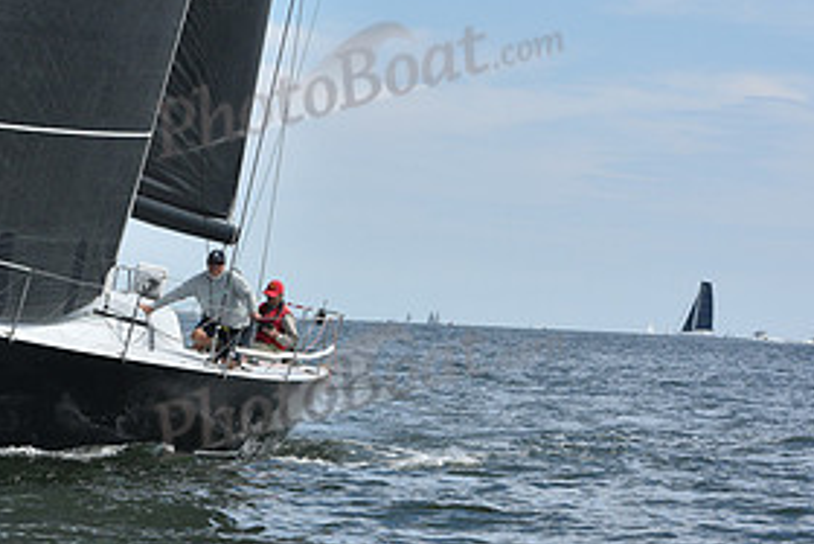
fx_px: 4592
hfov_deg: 10.1
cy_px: 275
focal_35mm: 203
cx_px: 6
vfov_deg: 6.8
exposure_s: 1/1000
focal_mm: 98
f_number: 9
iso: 320
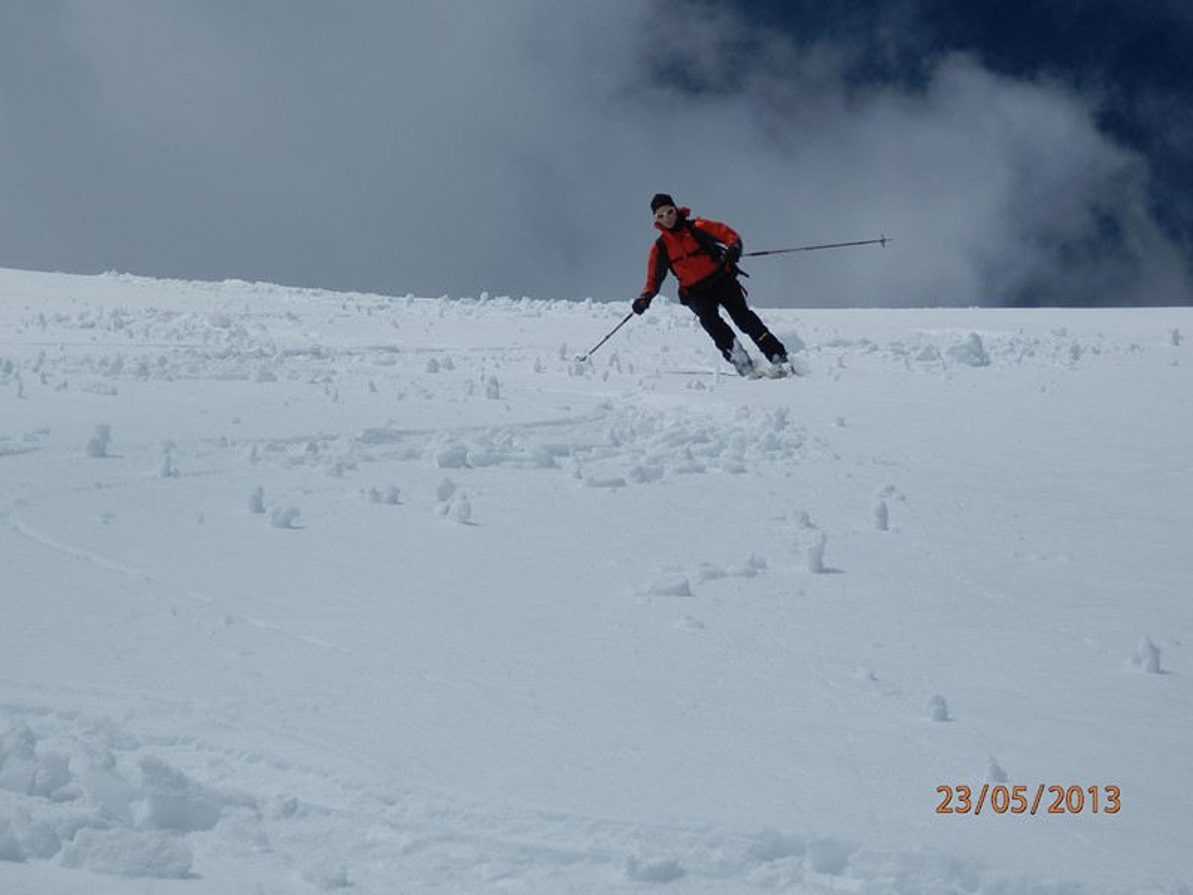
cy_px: 448
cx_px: 596
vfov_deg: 15.2
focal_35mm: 97
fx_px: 3343
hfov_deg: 20.2
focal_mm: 17.3
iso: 80
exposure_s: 1/500
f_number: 13.9
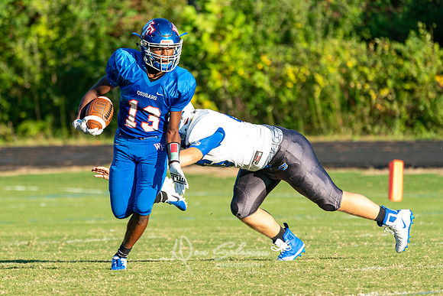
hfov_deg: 3.1
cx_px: 182
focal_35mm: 668
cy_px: 141
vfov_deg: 2.1
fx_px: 8223
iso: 1000
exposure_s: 1/1000
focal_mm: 397
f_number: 5.6
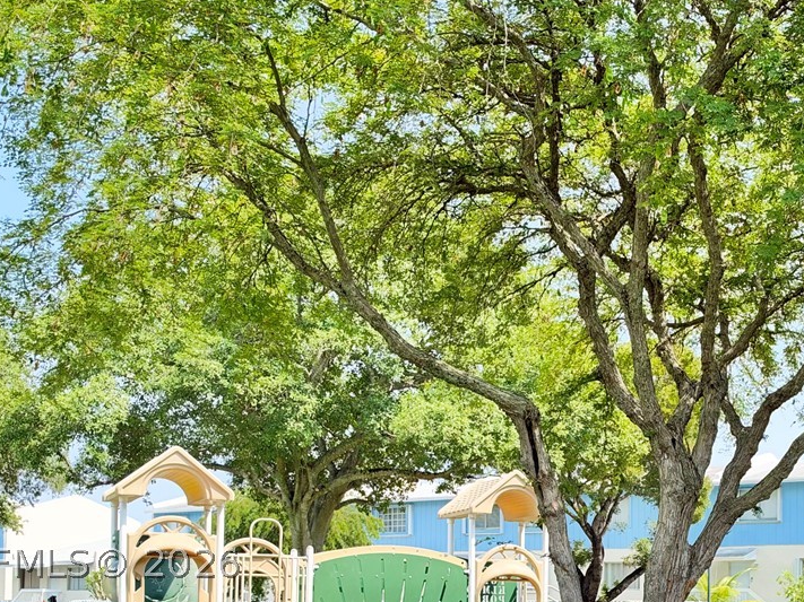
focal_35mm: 54
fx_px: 1254
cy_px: 562
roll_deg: -0.4
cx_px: 586
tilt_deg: +2.6
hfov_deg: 34.9
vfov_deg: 26.0
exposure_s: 1/382
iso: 80
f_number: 1.8
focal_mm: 6.93
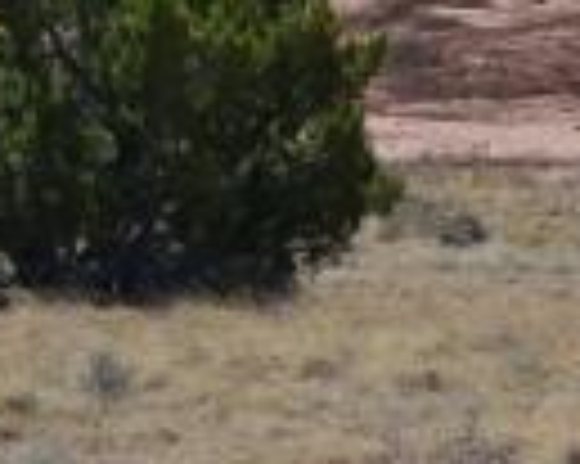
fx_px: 8215
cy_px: -498
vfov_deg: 3.2
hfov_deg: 3.9
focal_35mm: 479
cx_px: 1587
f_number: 8
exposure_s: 1/250
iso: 100
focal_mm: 55
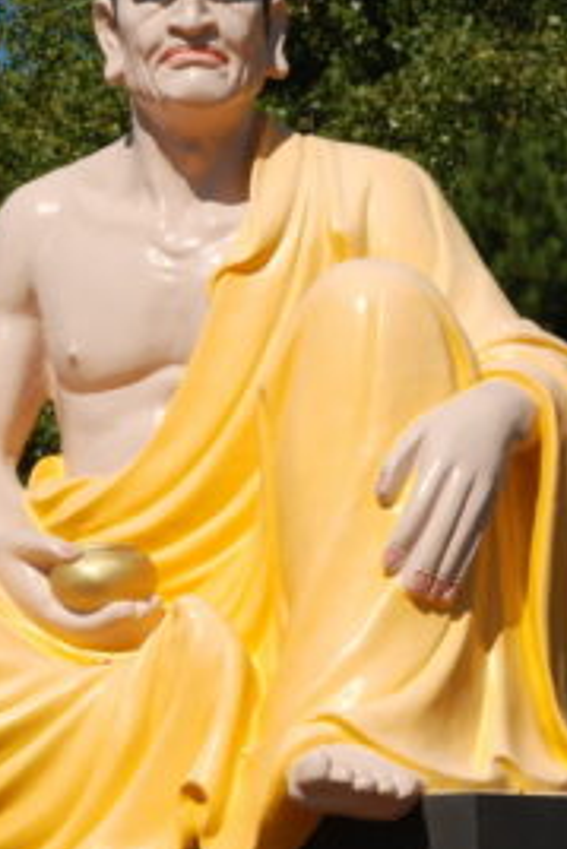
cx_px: 138
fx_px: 3303
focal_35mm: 140
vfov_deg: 14.6
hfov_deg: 9.8
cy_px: 421
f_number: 9
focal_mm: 50
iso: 100
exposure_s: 1/320
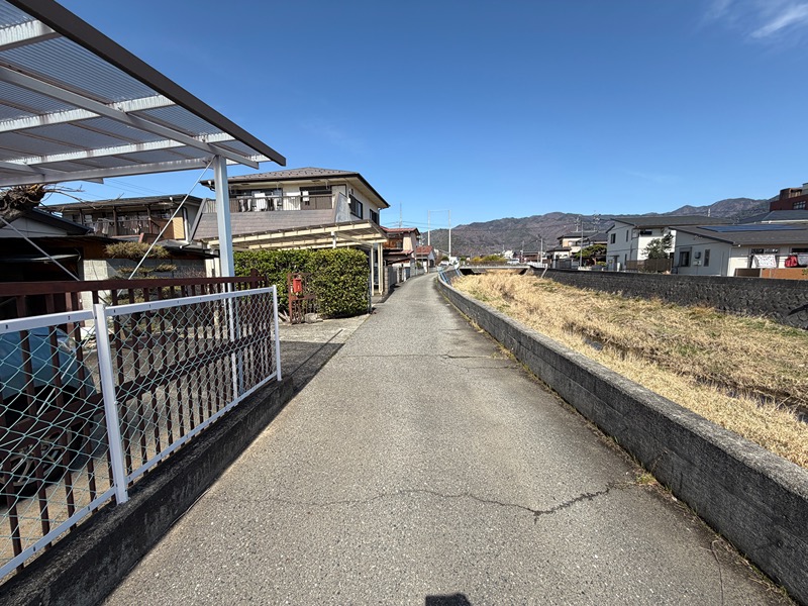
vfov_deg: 85.7
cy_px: 303
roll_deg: +0.9
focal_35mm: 14
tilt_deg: -7.7
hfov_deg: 102.1
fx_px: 327
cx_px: 404
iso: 25
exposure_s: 1/770
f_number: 2.2
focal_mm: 2.22
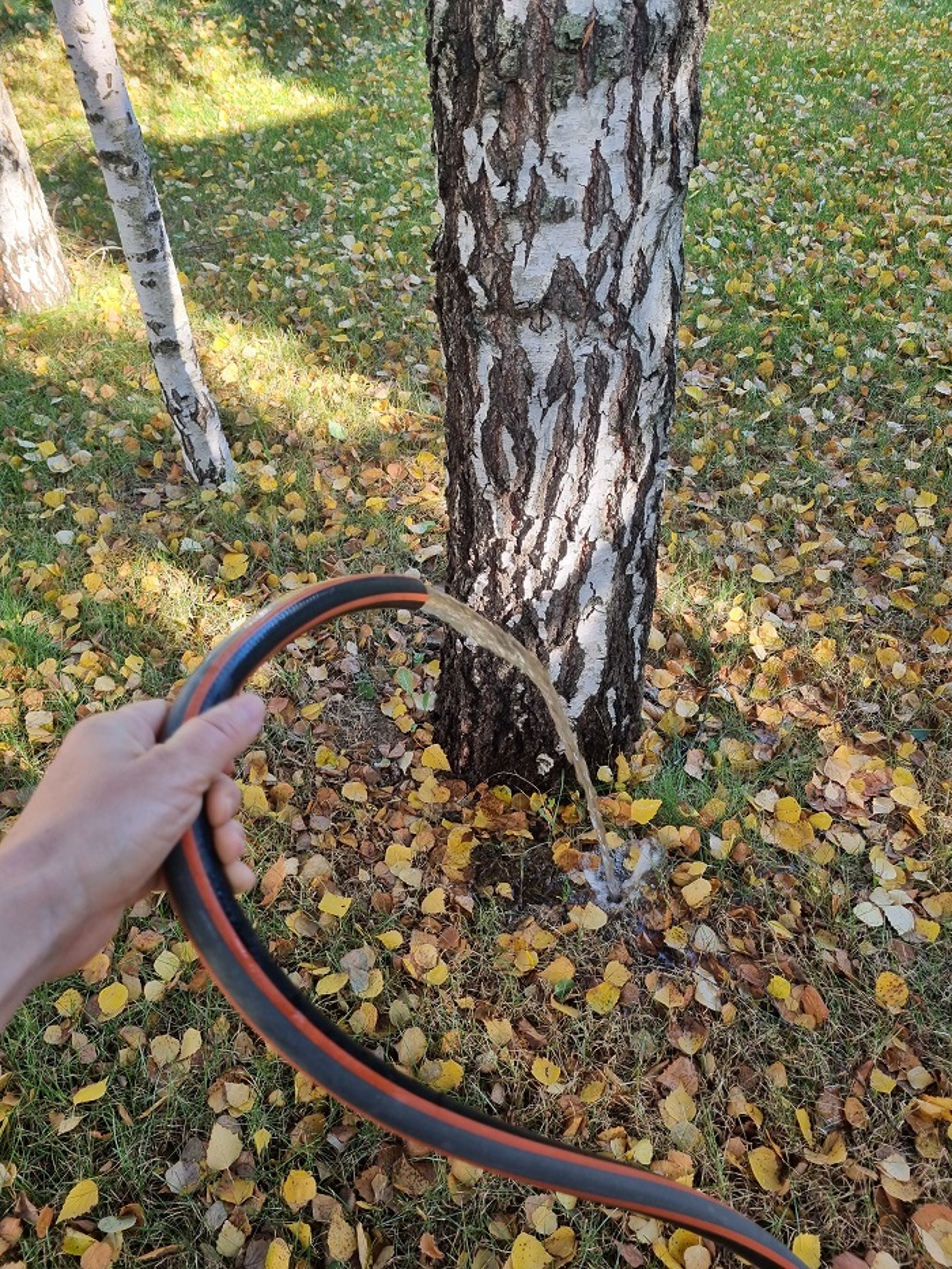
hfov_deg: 53.1
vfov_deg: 67.3
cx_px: 476
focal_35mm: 26
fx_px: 953
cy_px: 634
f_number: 1.8
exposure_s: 1/120
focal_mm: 5.4
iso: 64
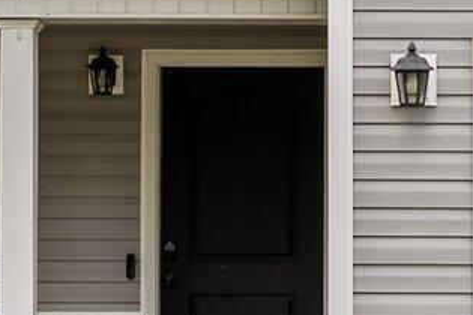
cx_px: 557
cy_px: -259
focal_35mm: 195
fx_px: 2562
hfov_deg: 10.4
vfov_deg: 6.9
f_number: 7.1
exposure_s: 1/125
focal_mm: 30
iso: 64
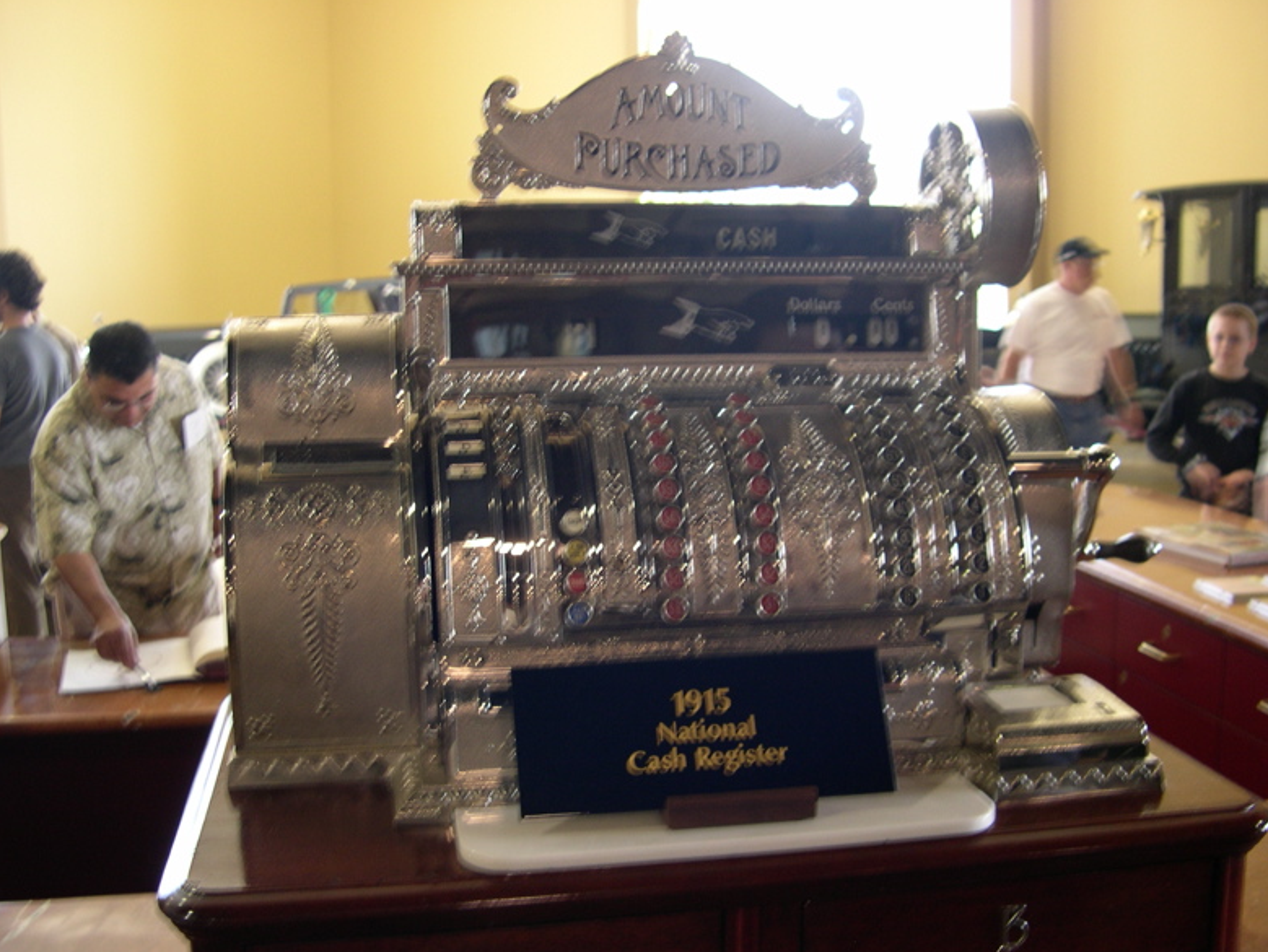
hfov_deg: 47.8
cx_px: 623
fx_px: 1429
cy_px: 478
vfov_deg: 36.8
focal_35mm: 39
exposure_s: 1/12.2
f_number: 2.8
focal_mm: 8
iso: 100
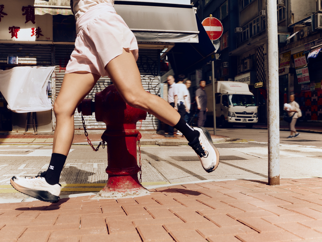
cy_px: 121
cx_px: 161
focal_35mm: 36
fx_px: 335
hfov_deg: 51.4
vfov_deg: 39.7
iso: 2000
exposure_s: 1/1250
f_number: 8
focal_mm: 45
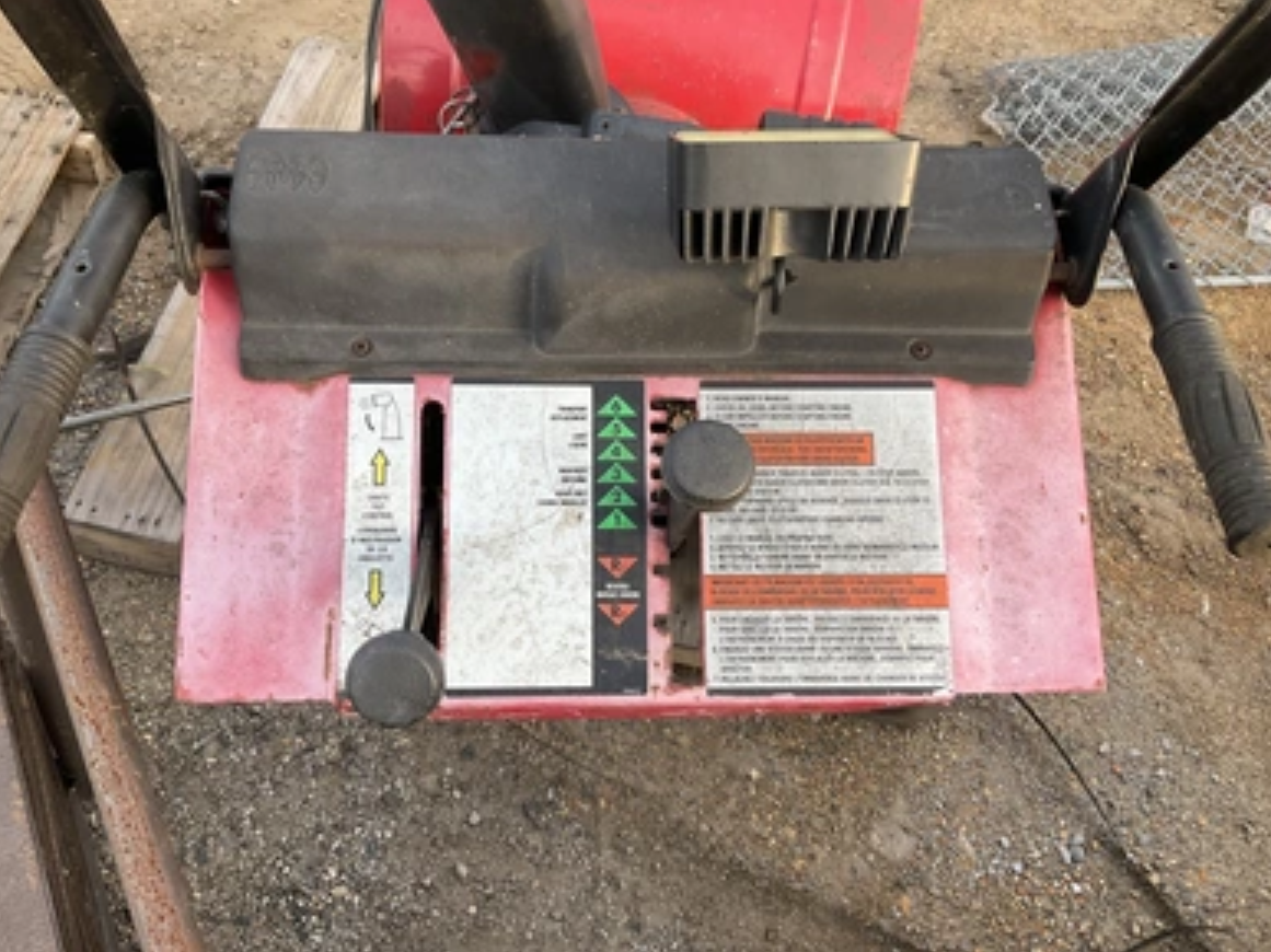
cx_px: 621
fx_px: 1101
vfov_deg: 46.8
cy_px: 463
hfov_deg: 60.0
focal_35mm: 30
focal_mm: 3
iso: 25
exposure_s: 1/122
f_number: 1.8
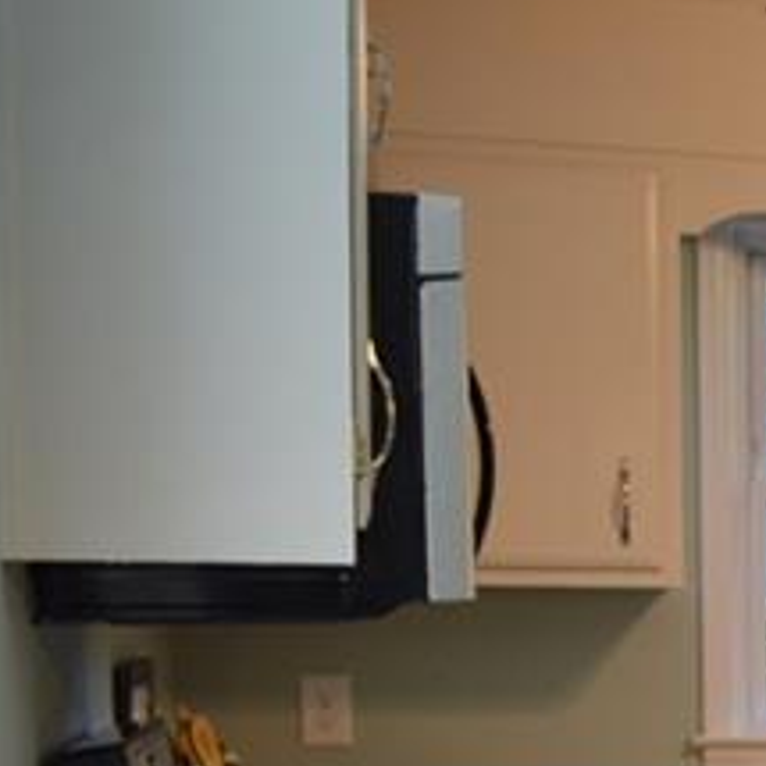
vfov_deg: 15.4
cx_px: 1792
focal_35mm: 109
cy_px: 923
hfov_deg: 12.7
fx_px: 2729
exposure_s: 1/60
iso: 400
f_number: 4
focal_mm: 18
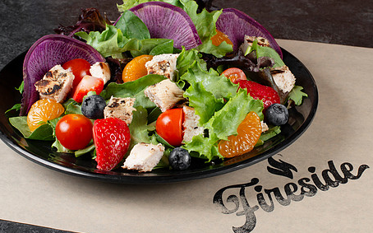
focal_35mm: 75
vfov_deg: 17.4
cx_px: 221
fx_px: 762
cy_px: 120
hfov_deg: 27.5
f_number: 14
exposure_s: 1/200
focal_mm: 50
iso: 250
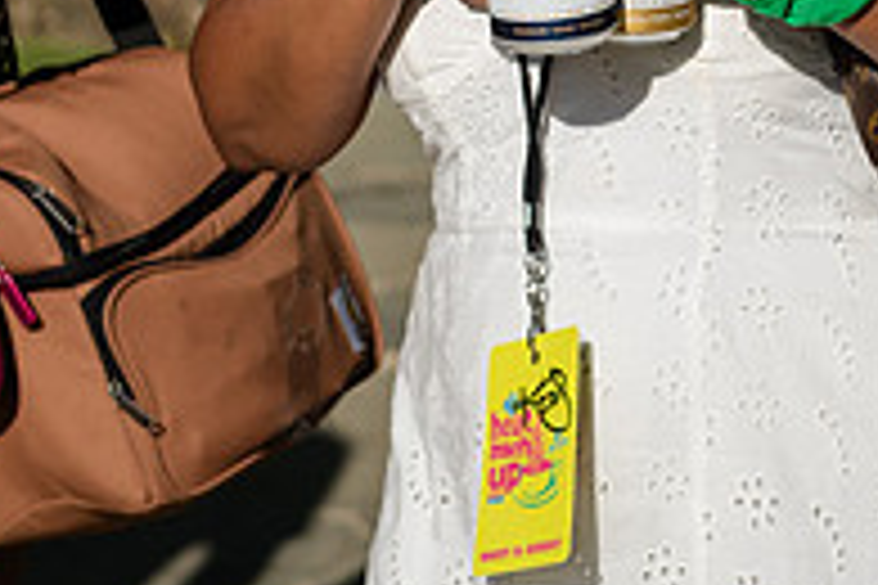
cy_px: -93
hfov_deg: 8.9
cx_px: 530
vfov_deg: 5.9
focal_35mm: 231
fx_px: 5633
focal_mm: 66
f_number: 4
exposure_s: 1/4000
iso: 400
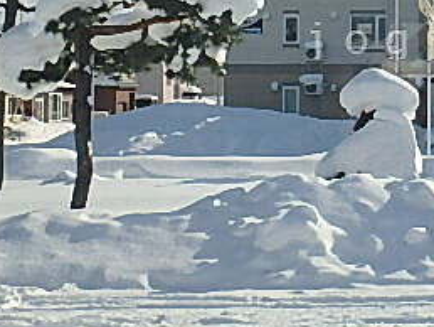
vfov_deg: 14.1
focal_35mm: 104
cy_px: 39
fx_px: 1305
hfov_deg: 18.4
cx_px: 422
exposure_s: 1/800
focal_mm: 7.5
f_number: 5.2
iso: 125
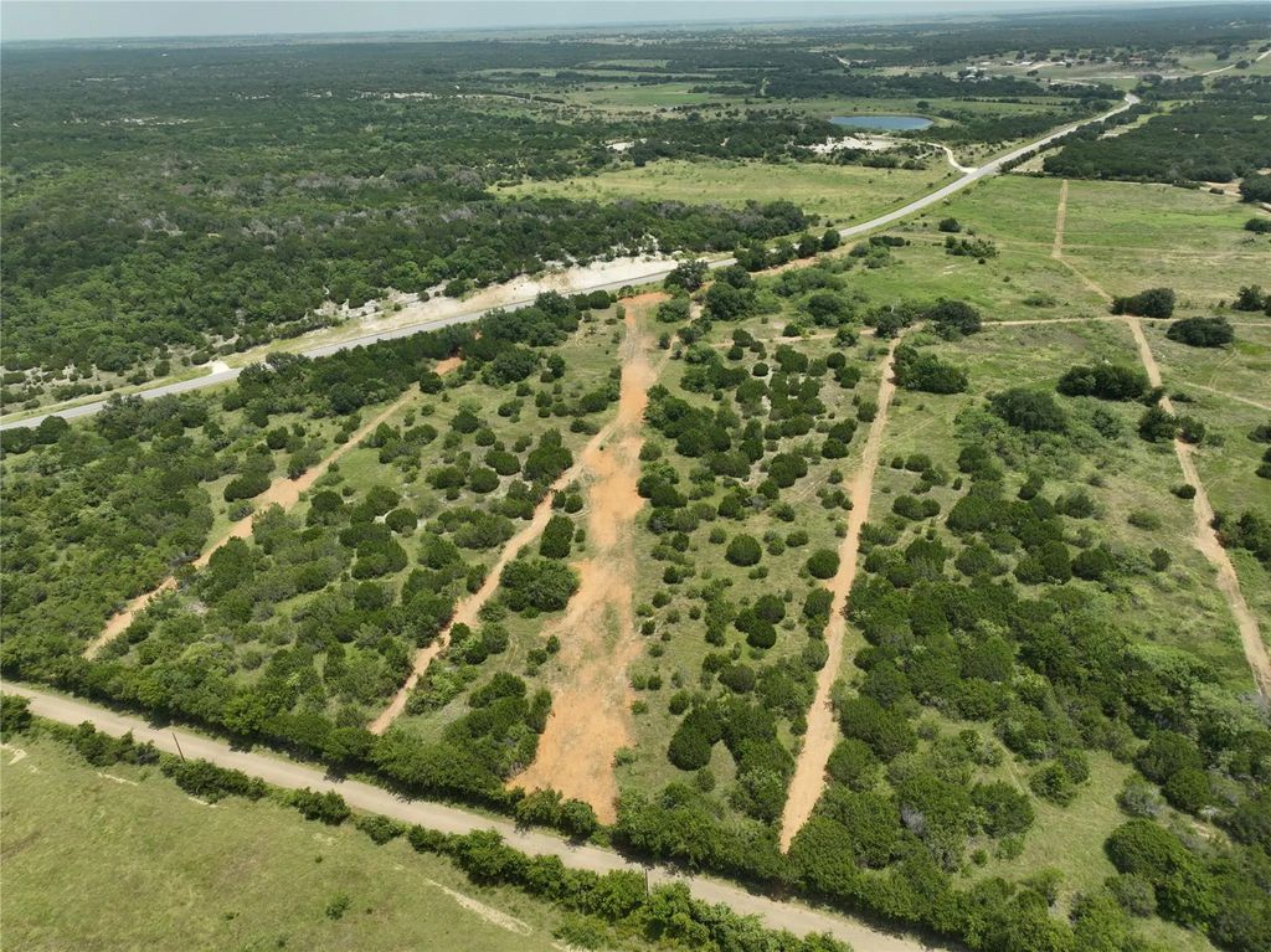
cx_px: 636
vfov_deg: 56.8
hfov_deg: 71.6
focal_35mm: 24
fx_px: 881
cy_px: 476
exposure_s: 1/2500
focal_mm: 12.29
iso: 100
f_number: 2.8
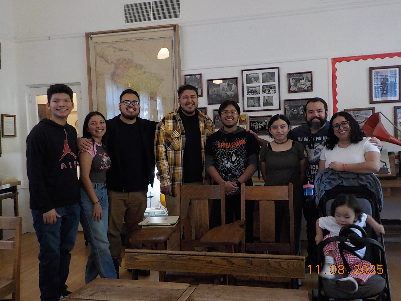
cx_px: 200
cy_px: 150
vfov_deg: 46.8
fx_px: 348
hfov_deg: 60.0
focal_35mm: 30
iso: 400
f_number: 3.3
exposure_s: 1/20
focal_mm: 4.1
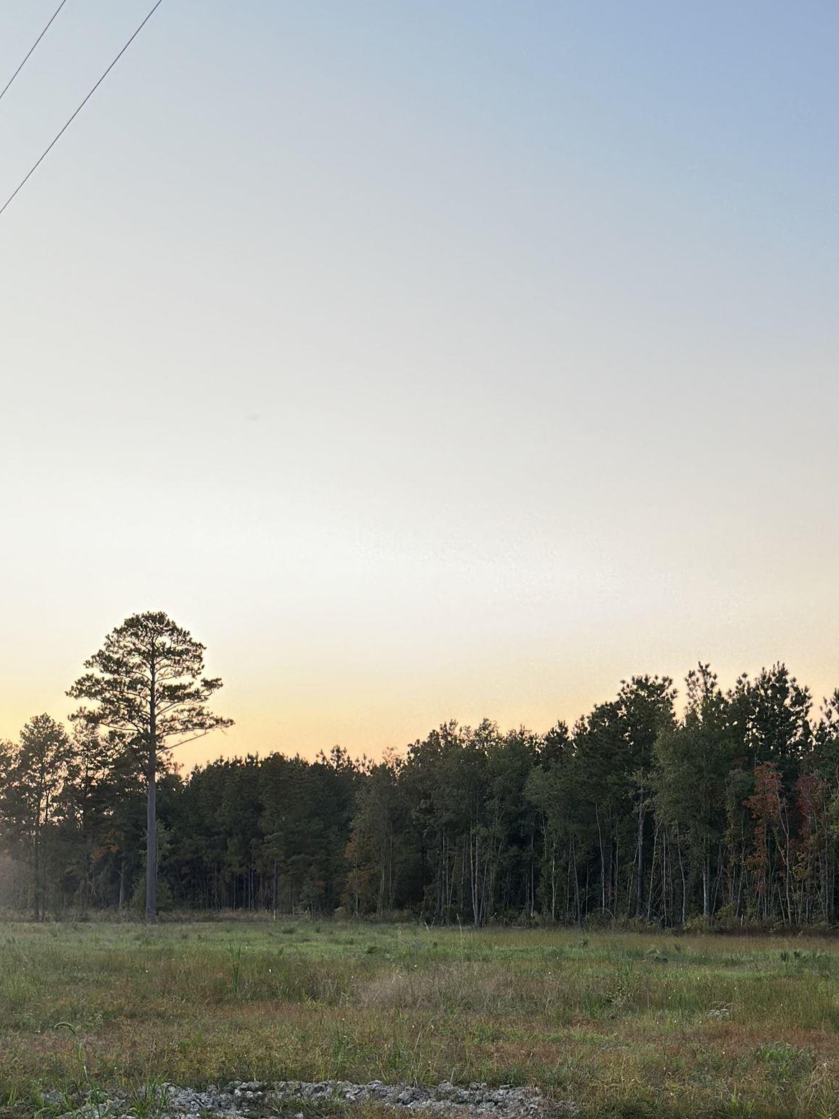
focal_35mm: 71
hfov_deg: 20.6
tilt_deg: +3.2
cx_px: 600
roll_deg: -0.4
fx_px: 2295
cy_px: 784
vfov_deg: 27.2
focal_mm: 6.86
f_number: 1.78
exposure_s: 1/149
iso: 125
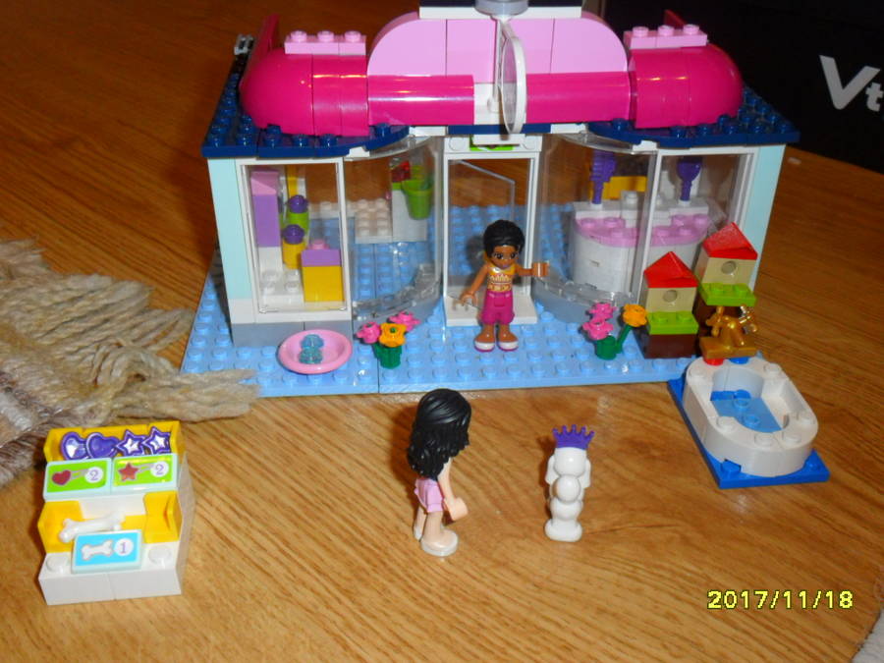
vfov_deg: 38.7
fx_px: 945
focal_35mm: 37
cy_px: 332
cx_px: 442
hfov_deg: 50.1
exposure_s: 1/45
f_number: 4
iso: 200
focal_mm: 6.6
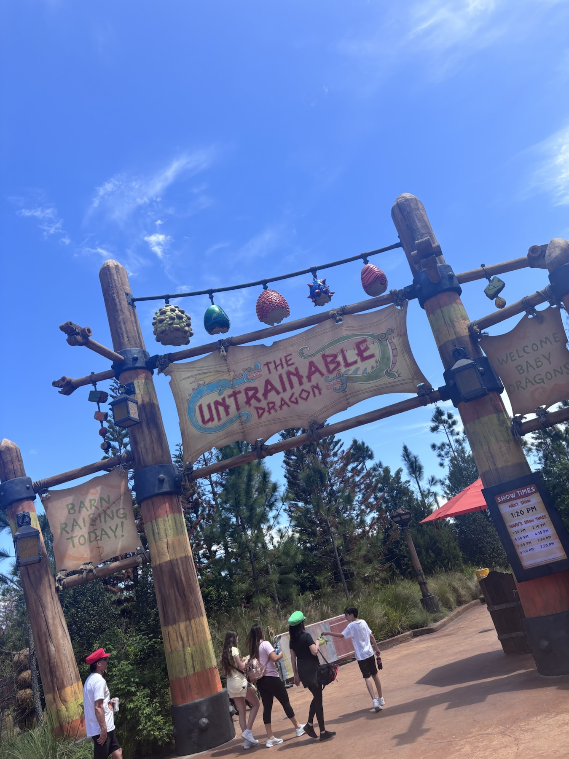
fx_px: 570
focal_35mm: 26
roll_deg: +14.9
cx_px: 284
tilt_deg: +21.0
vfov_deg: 67.3
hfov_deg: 53.1
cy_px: 380
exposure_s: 1/1949
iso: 50
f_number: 1.6
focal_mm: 5.96
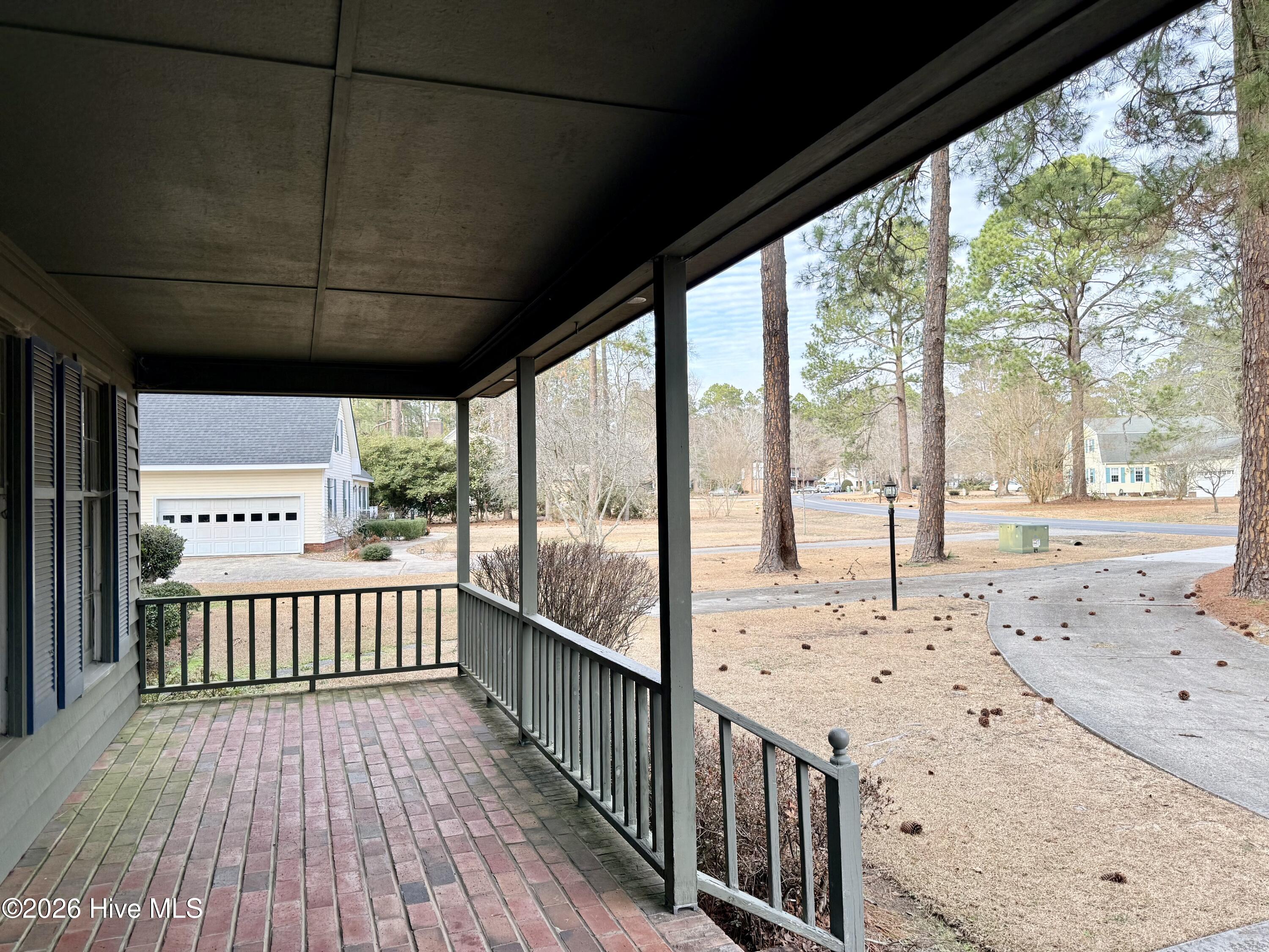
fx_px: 880
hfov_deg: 71.6
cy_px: 476
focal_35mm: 24
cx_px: 634
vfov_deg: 56.8
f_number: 1.78
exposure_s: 1/637
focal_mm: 6.76
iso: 100
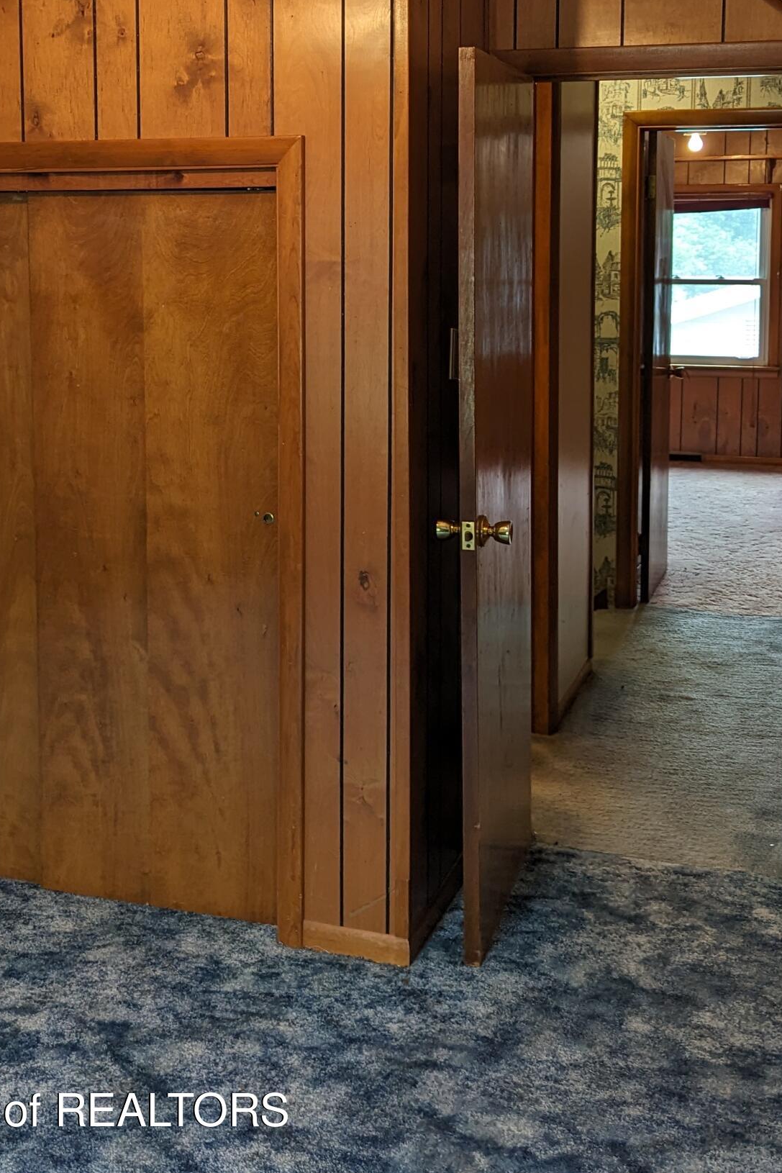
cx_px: 383
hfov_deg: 29.2
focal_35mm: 46
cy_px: 372
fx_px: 1498
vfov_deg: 42.1
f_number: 1.85
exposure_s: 1/60
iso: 72
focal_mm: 6.81
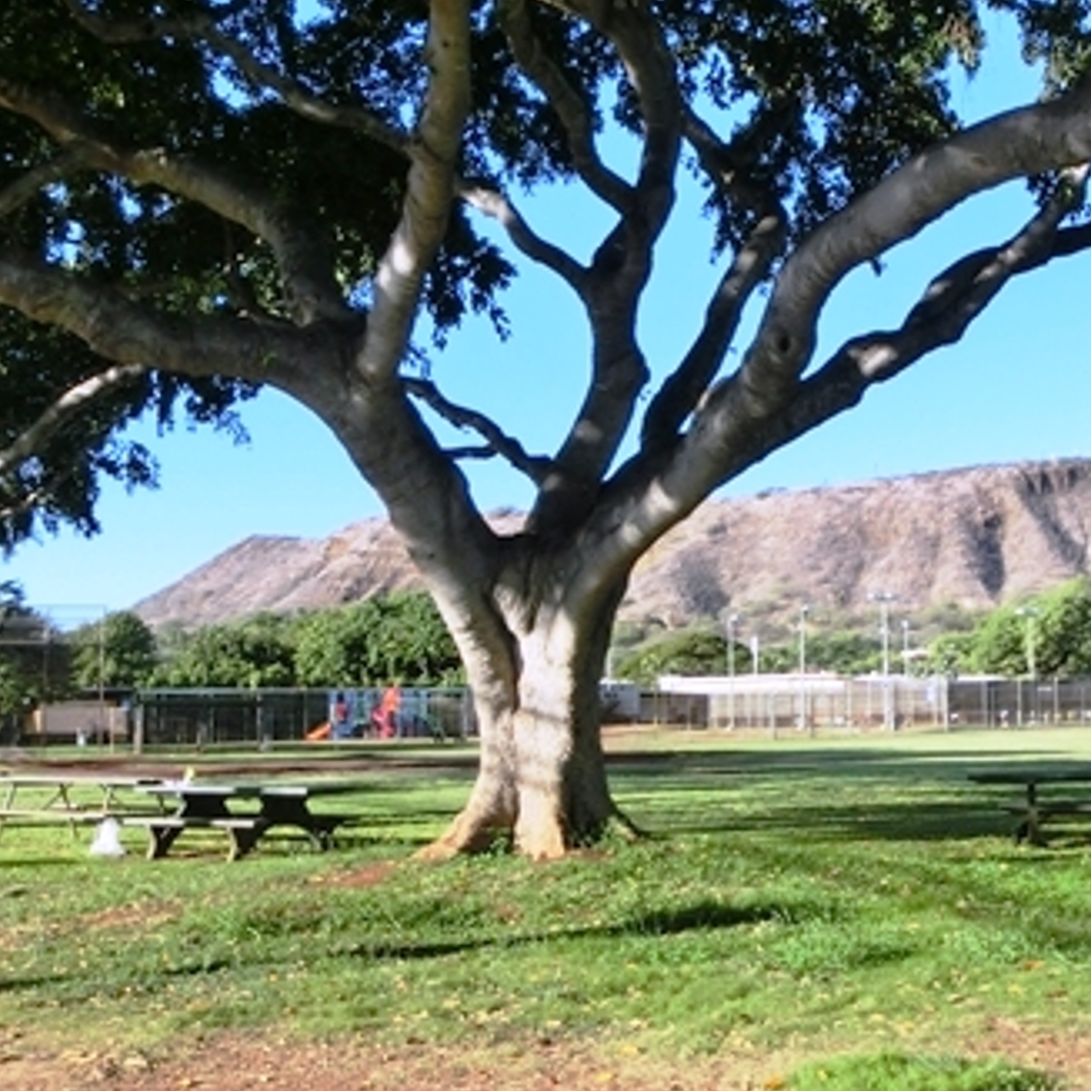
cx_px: 891
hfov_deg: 30.8
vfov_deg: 31.6
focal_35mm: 54
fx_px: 1926
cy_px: 540
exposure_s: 1/800
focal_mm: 4.43
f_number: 3.2
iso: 80
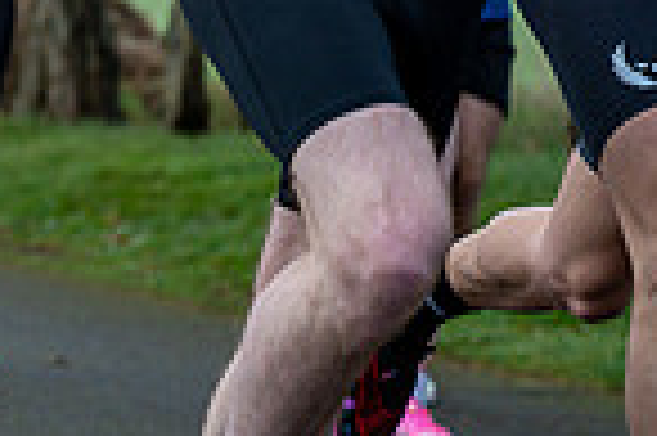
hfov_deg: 7.2
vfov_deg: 4.9
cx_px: -518
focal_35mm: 278
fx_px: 5068
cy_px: -83
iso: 280
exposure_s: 1/1250
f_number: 2.8
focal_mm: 70
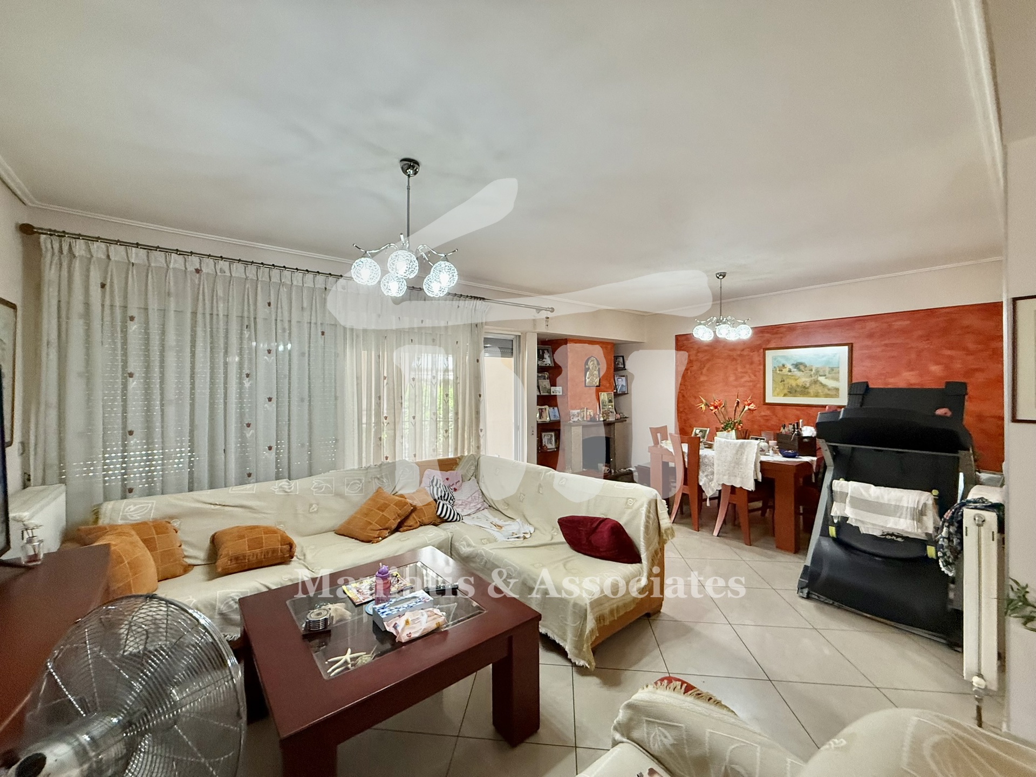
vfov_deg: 85.7
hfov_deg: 102.1
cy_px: 388
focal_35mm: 14
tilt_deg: +0.2
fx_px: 419
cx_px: 518
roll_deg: -0.6
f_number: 2.2
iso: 320
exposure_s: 1/100
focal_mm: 2.22
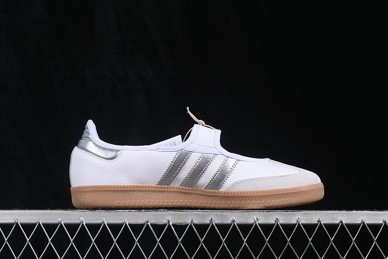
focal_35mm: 75
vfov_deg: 18.2
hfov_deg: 27.0
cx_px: 194
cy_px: 130
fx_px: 808
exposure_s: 1/80
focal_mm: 50
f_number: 8
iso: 160
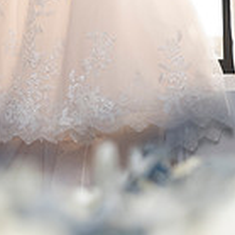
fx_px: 1098
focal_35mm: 143
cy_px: 20
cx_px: 32
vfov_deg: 12.1
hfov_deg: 12.1
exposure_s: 1/100
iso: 50
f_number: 2.8
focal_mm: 52
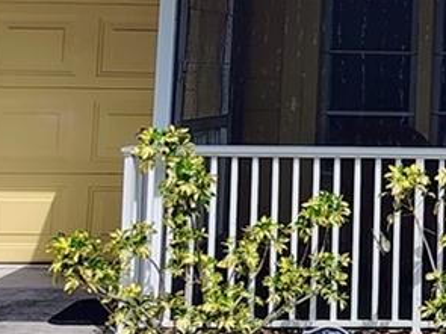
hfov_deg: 14.2
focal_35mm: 130
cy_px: -122
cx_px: 676
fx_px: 1674
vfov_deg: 11.1
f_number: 1.8
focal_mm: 5.56
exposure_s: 1/925
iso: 100
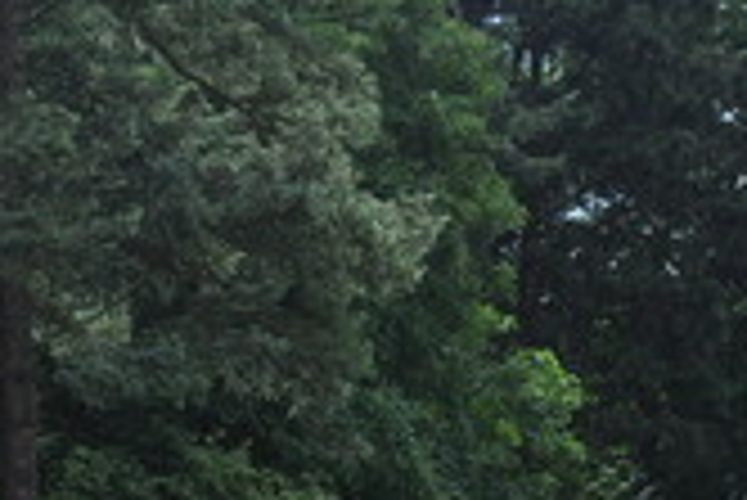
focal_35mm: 144
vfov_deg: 9.3
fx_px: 2991
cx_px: -99
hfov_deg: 13.9
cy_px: 734
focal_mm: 32
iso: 400
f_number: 5.6
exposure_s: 1/1600
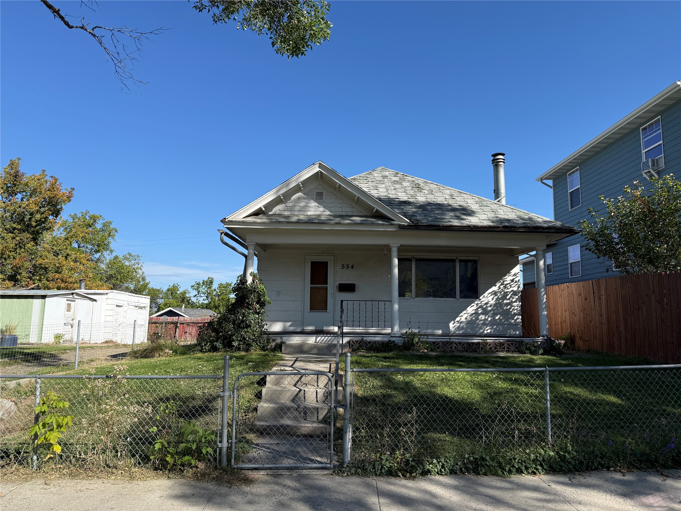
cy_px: 256
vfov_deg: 56.8
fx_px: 472
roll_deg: -0.4
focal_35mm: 24
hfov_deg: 71.6
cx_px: 340
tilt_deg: +8.9
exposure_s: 1/4167
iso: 100
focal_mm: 6.76
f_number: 1.78
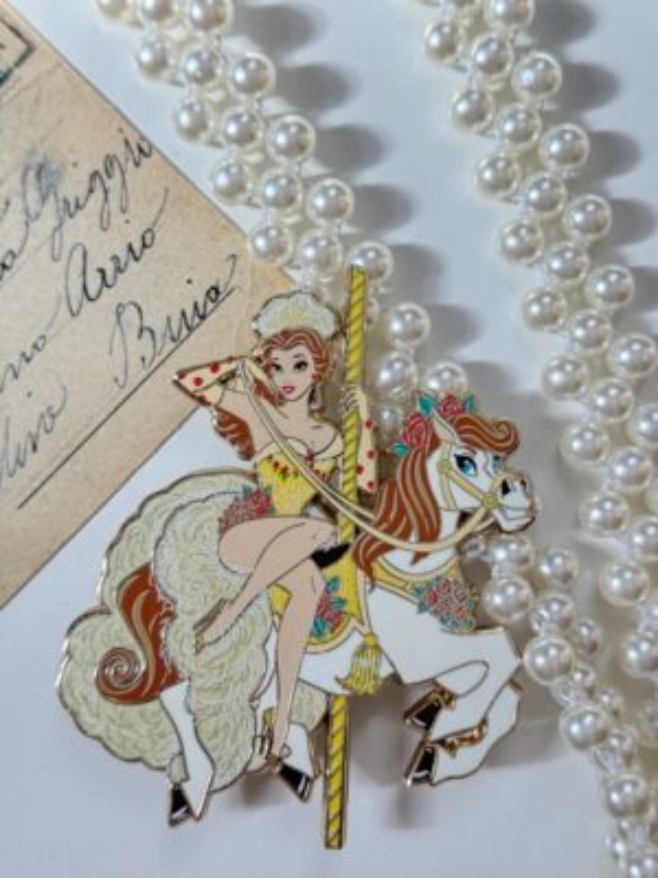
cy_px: 439
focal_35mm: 48
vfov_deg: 39.7
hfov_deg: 30.3
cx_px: 329
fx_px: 1217
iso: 100
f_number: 1.78
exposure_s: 1/60
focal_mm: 6.76
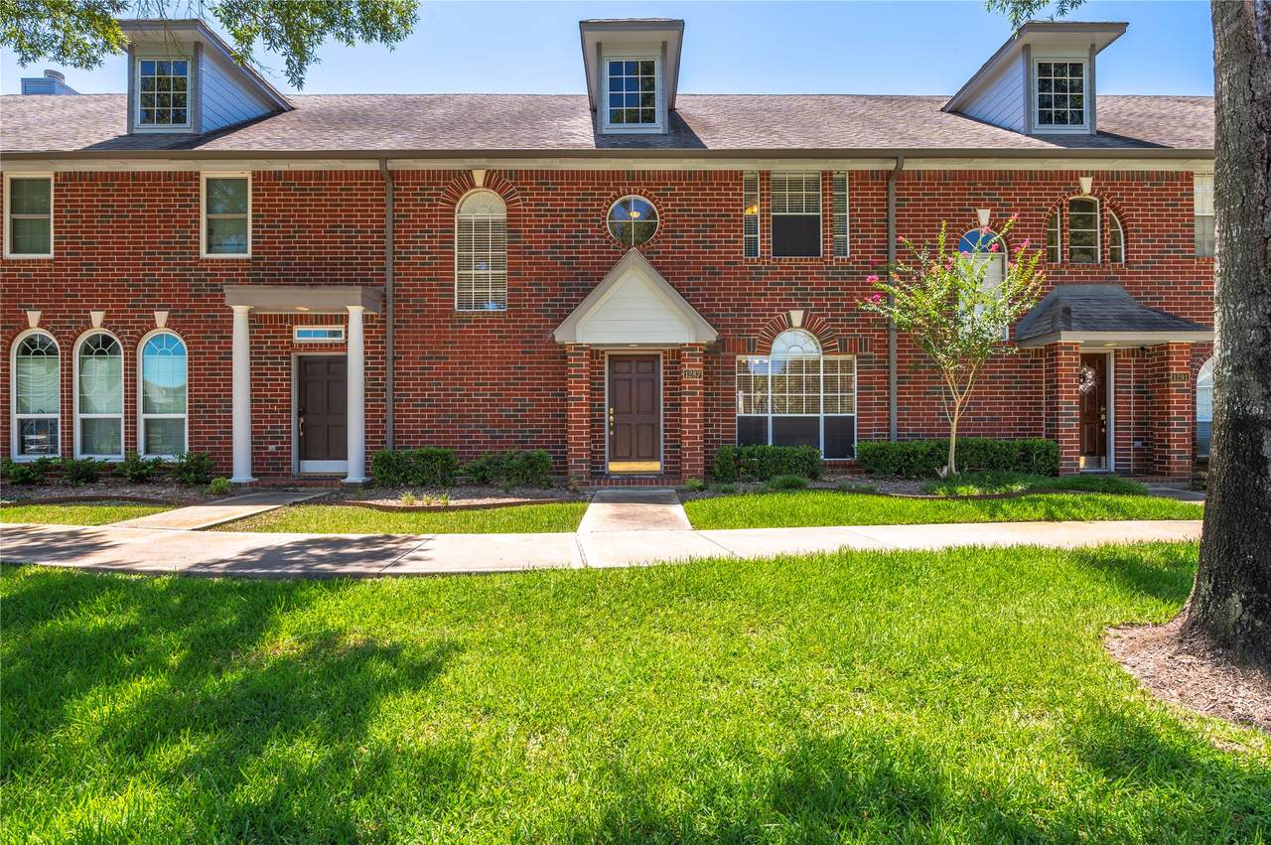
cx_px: 636
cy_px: 422
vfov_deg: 67.3
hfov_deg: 90.1
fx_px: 635
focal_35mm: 18
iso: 125
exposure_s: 1/50
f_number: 13
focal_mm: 18
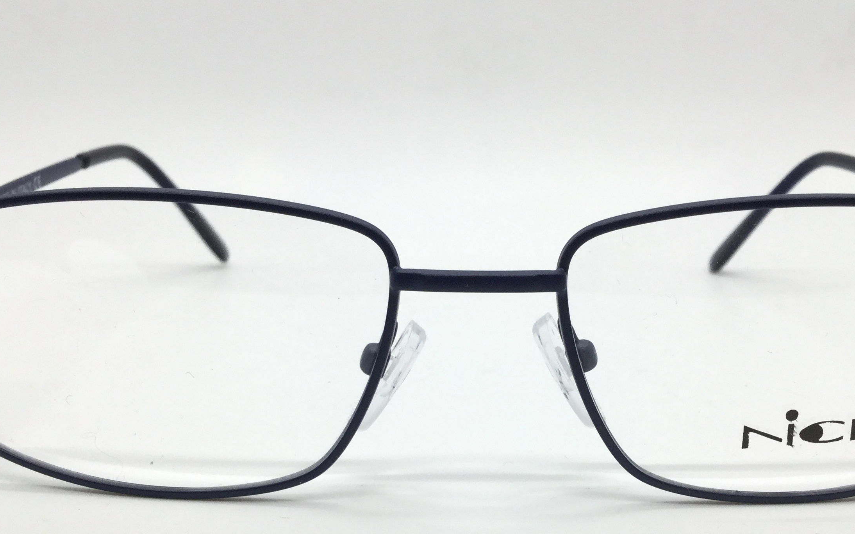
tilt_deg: -20.0
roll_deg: -1.1
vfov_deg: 26.2
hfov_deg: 41.0
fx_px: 1142
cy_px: 365
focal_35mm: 49
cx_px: 470
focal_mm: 3.3
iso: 50
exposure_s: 1/100
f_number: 2.4
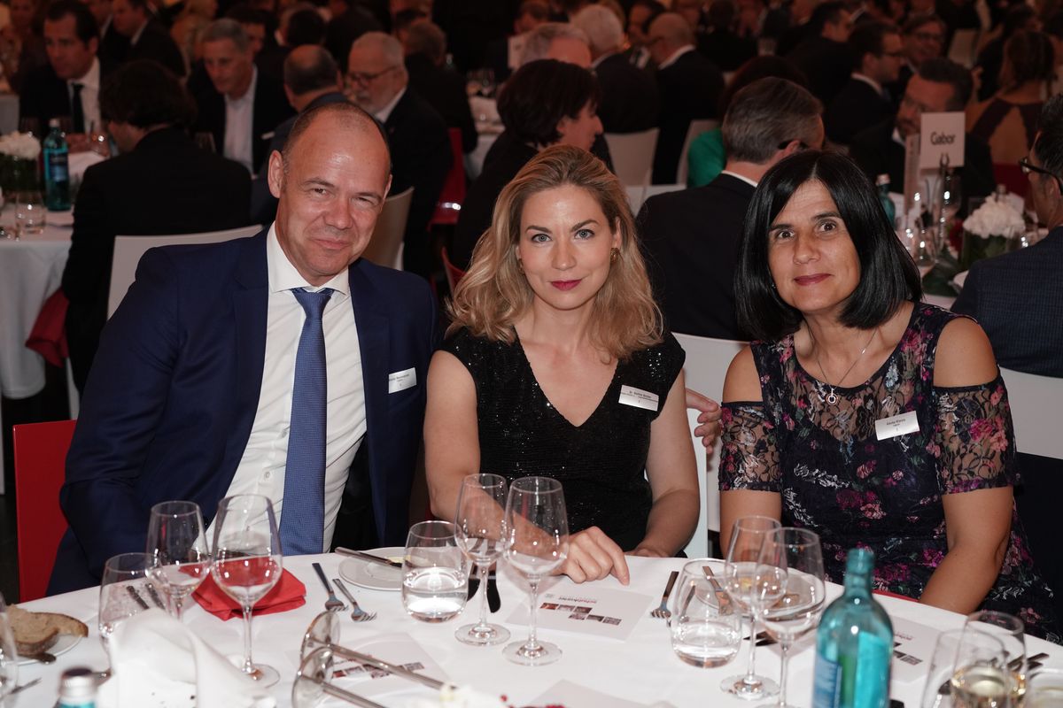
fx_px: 1594
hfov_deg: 36.9
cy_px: 354
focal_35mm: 54
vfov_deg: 25.1
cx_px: 532
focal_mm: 54
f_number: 4.5
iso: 1600
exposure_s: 1/50
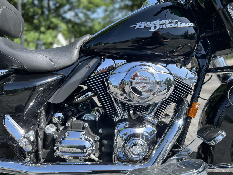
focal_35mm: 26
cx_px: 116
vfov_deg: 53.1
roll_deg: -1.1
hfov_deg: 67.3
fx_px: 175
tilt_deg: -16.6
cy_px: 88
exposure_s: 1/1028
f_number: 1.6
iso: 50
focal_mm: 5.1
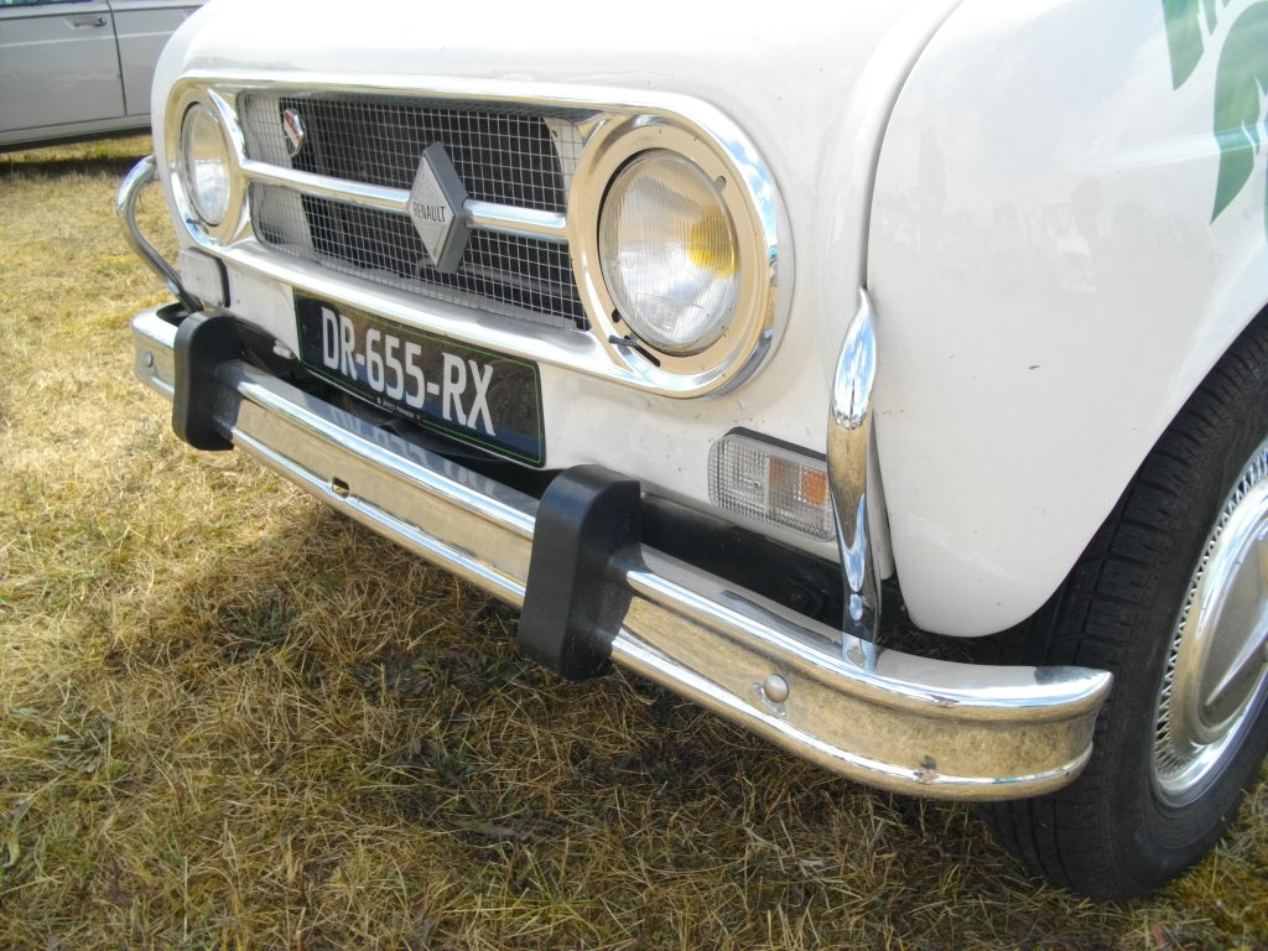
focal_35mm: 31
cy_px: 476
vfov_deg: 45.4
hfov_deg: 58.4
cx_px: 634
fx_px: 1136
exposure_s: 1/60
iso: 100
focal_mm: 5.7
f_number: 8.8
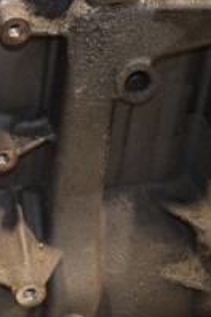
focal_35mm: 127
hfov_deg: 10.5
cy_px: 162
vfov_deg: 16.1
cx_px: -99
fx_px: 1116
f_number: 5
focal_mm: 28
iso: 800
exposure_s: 1/60
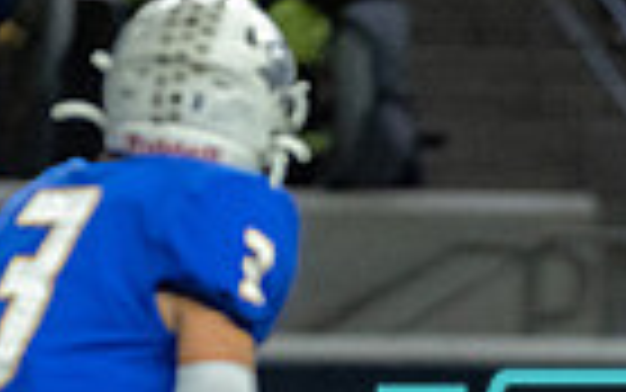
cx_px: 645
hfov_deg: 2.1
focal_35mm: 981
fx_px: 16743
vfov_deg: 1.3
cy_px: 803
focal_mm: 200
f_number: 2.8
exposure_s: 1/1250
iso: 4000
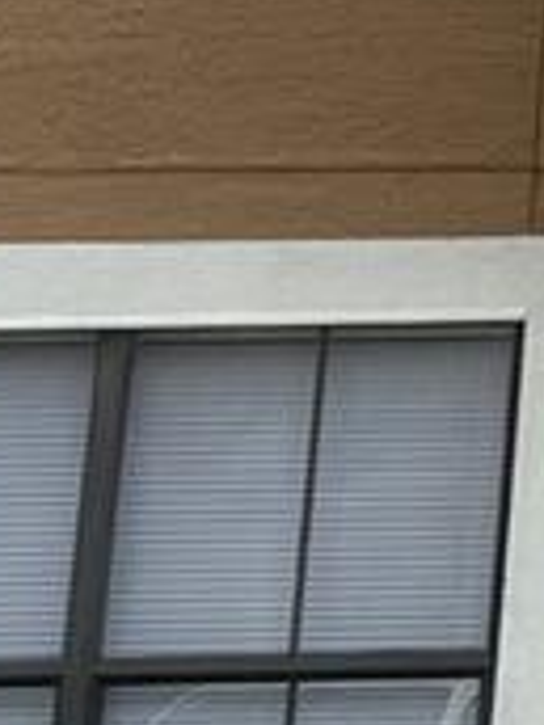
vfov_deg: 11.3
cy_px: -434
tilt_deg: +16.7
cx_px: 1704
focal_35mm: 167
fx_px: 3499
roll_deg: +0.9
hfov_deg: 7.6
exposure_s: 1/1553
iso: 80
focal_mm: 6.76
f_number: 1.78
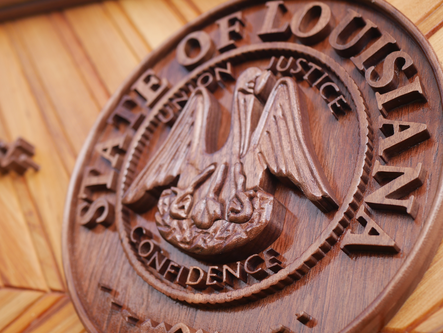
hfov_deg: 38.2
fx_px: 640
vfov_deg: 29.1
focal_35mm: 50
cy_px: 166
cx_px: 222
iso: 200
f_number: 3.2
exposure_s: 1/400
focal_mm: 25
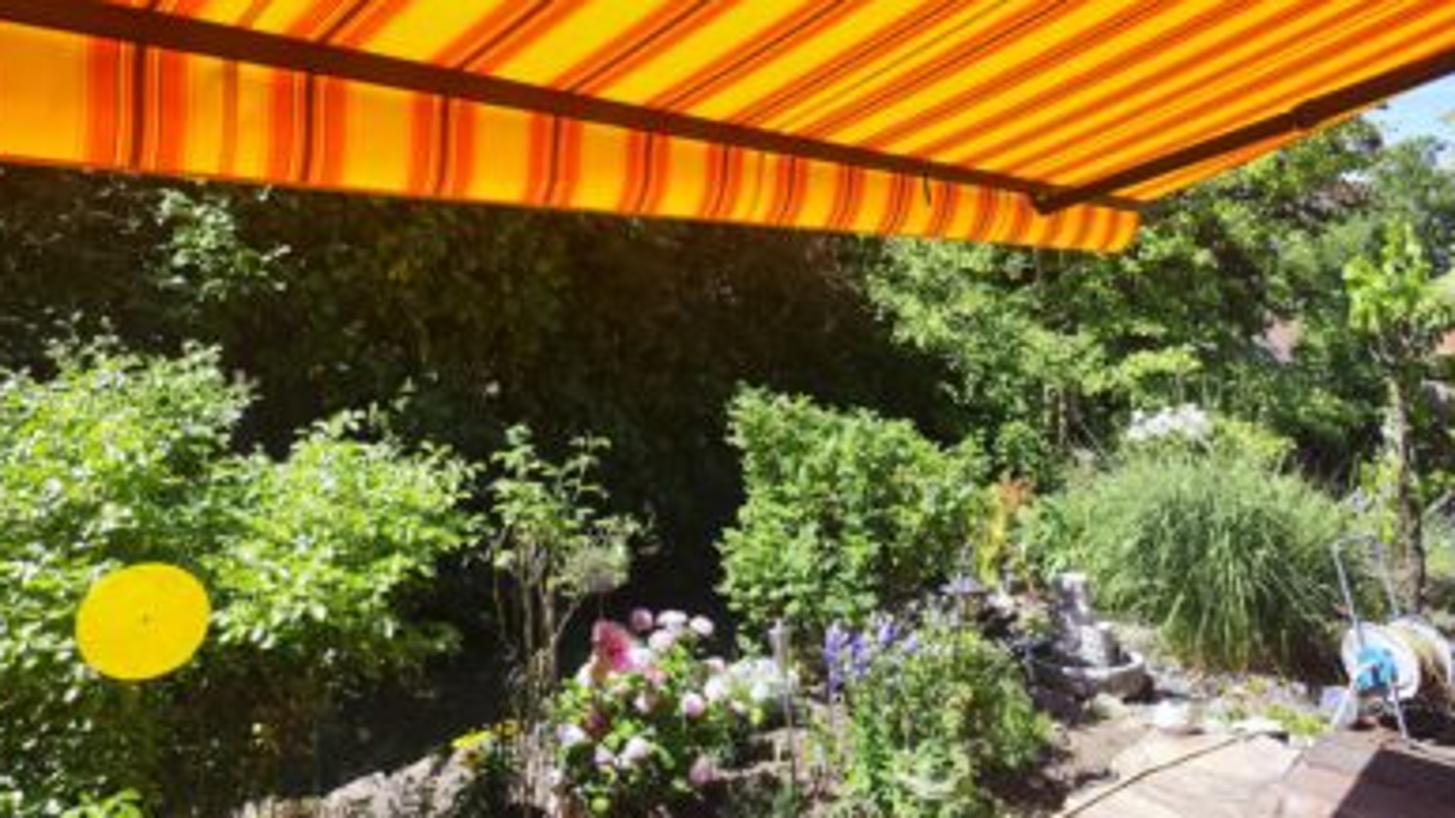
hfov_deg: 71.9
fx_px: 1003
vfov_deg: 43.7
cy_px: 264
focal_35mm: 26
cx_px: 705
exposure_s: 1/393
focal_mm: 7.01
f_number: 1.69
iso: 50
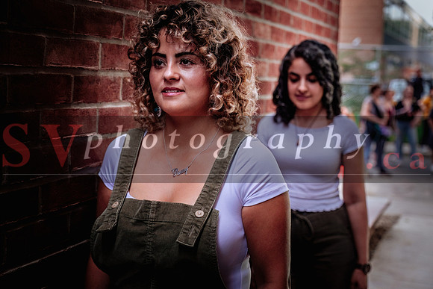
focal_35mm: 56
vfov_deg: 24.2
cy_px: 144
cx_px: 216
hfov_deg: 35.6
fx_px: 674
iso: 800
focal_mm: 37.6
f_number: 2.8
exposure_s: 1/100
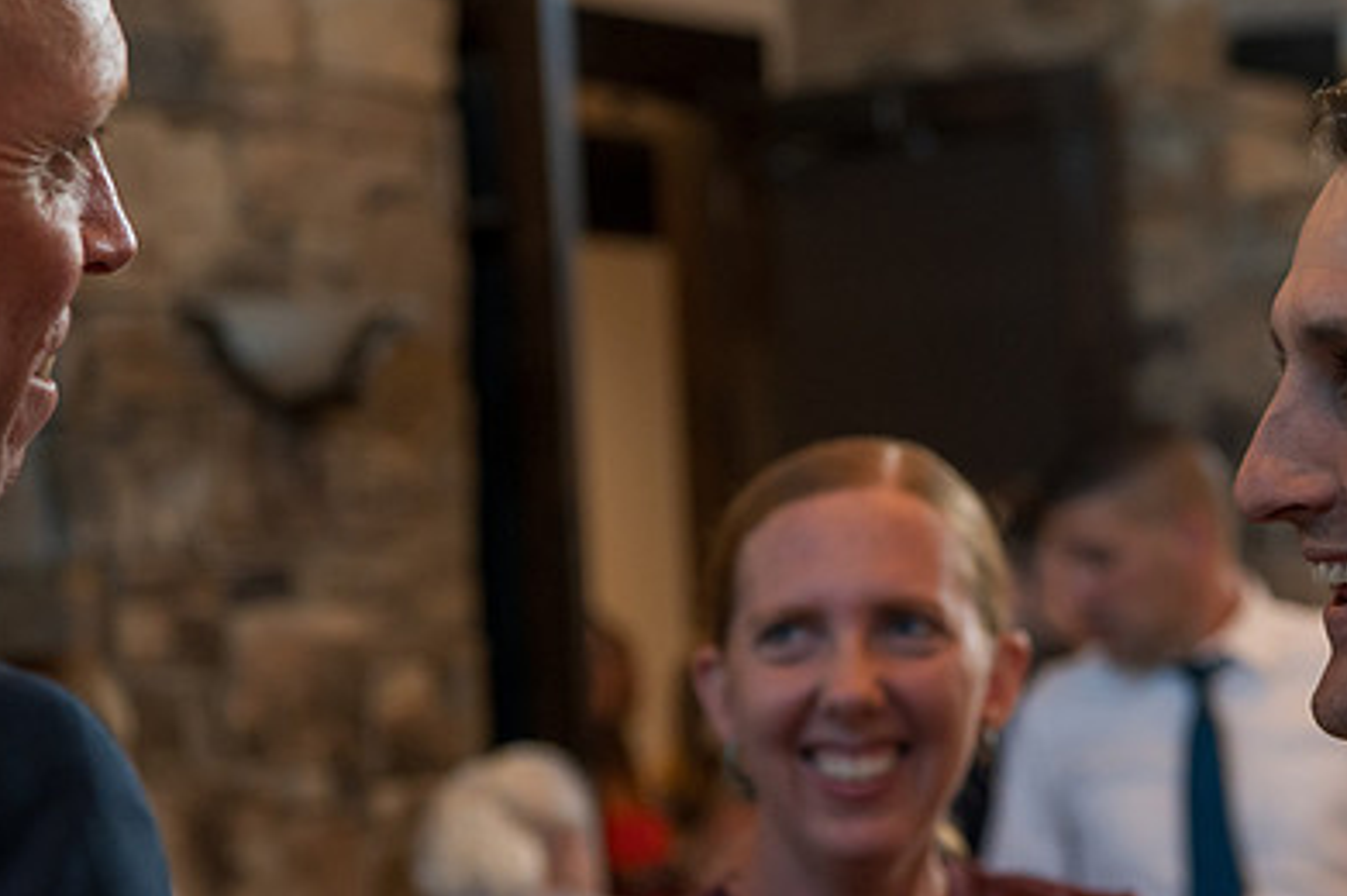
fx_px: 4299
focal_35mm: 115
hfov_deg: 17.7
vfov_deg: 11.9
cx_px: 1087
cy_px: 445
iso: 3200
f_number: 5
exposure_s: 1/125
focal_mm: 70
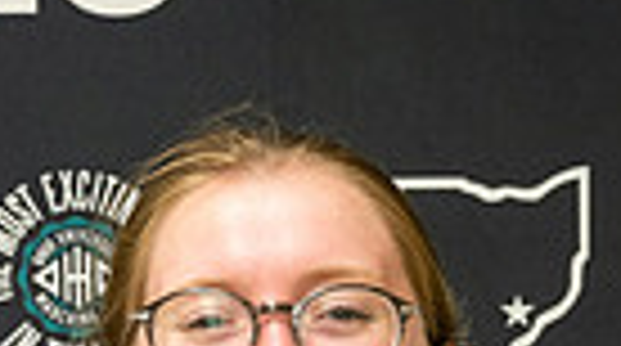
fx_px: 2531
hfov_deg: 14.0
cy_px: 584
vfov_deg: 7.6
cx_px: 284
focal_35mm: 154
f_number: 4
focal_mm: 45
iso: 1250
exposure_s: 1/60
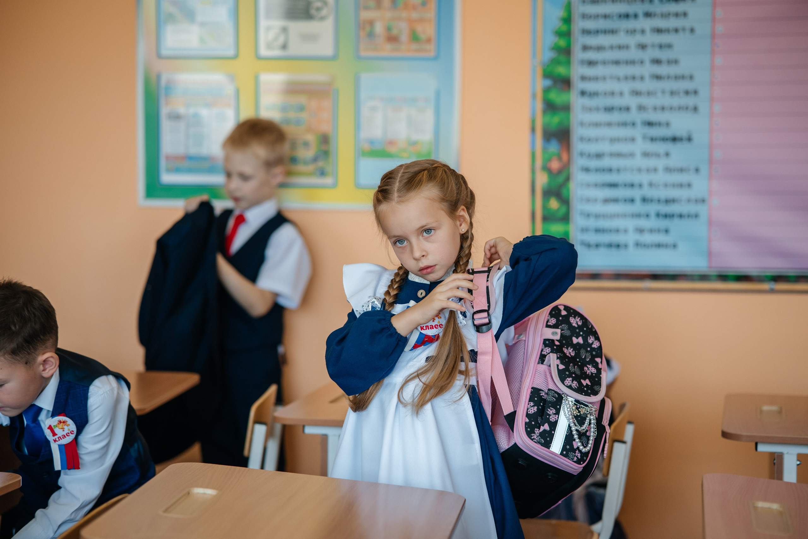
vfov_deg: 16.1
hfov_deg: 23.9
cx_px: 404
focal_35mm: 85
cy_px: 270
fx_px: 1908
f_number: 2.2
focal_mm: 85
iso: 400
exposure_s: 1/320
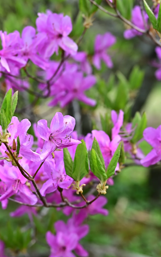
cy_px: 128
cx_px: 46
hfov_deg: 13.0
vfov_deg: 20.8
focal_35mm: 100
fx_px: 702
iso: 100
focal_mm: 65
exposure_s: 1/160
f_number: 6
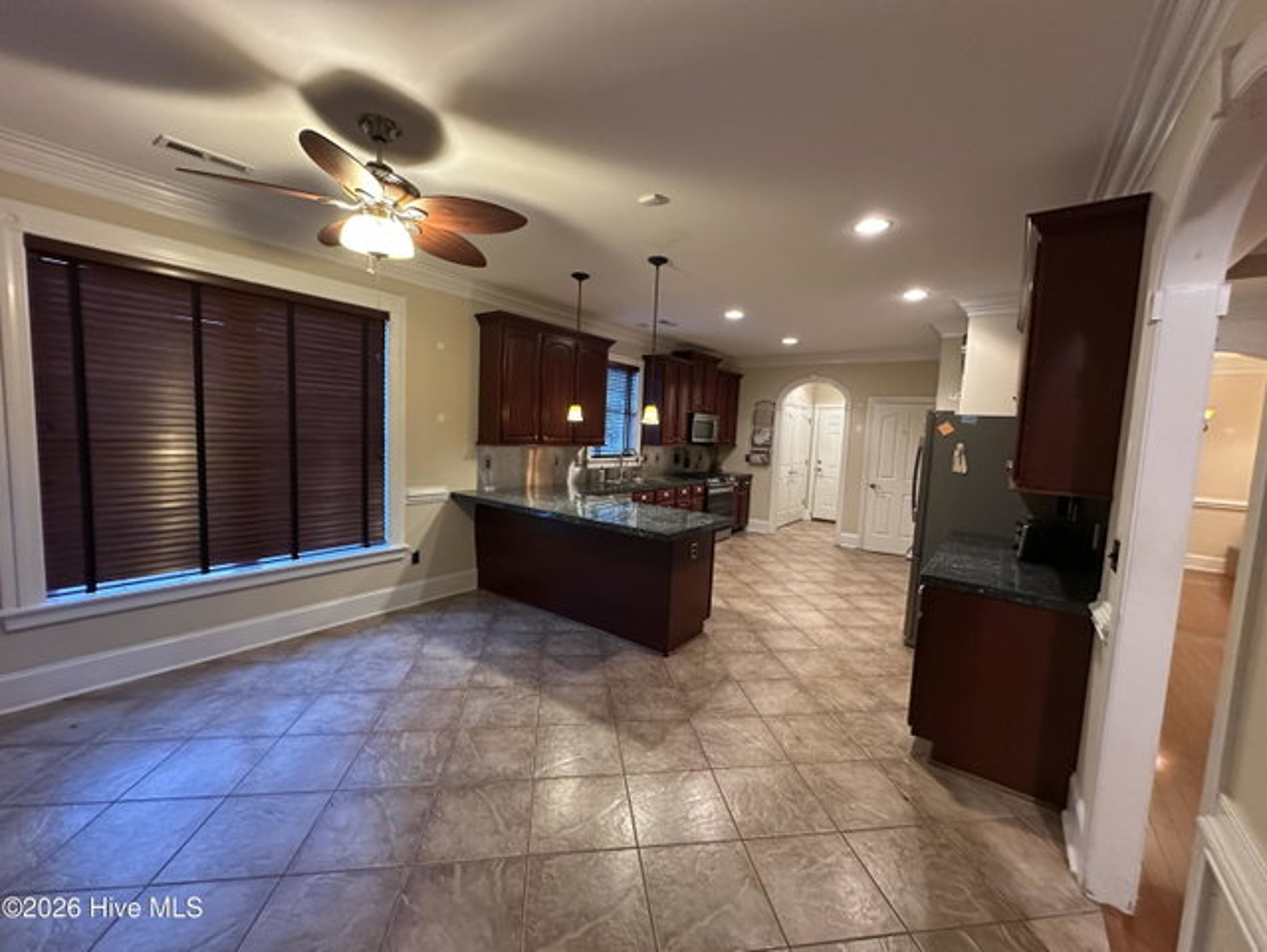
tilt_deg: -3.6
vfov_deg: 85.7
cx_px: 634
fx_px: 513
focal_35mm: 14
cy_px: 476
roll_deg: -1.5
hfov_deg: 102.0
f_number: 2.2
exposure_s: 1/60
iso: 800
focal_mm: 2.22
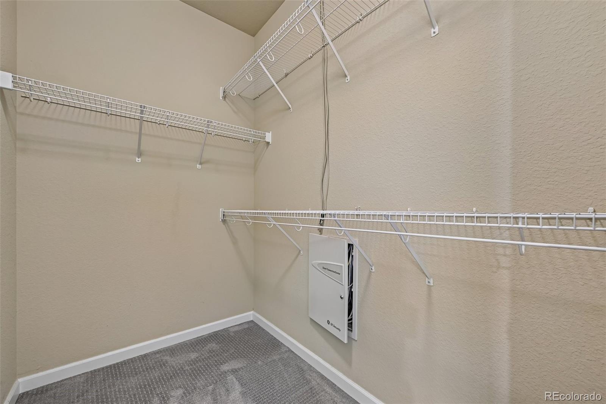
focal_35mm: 14
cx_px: 303
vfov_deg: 81.2
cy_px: 202
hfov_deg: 104.3
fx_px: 236
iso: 400
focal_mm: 14
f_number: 10
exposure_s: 1.3
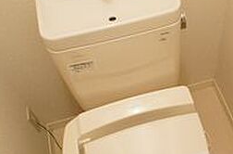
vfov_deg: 22.0
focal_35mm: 61
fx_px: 393
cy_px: 108
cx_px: 190
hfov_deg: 32.0
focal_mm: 16
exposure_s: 1/60
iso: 1600
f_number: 3.2
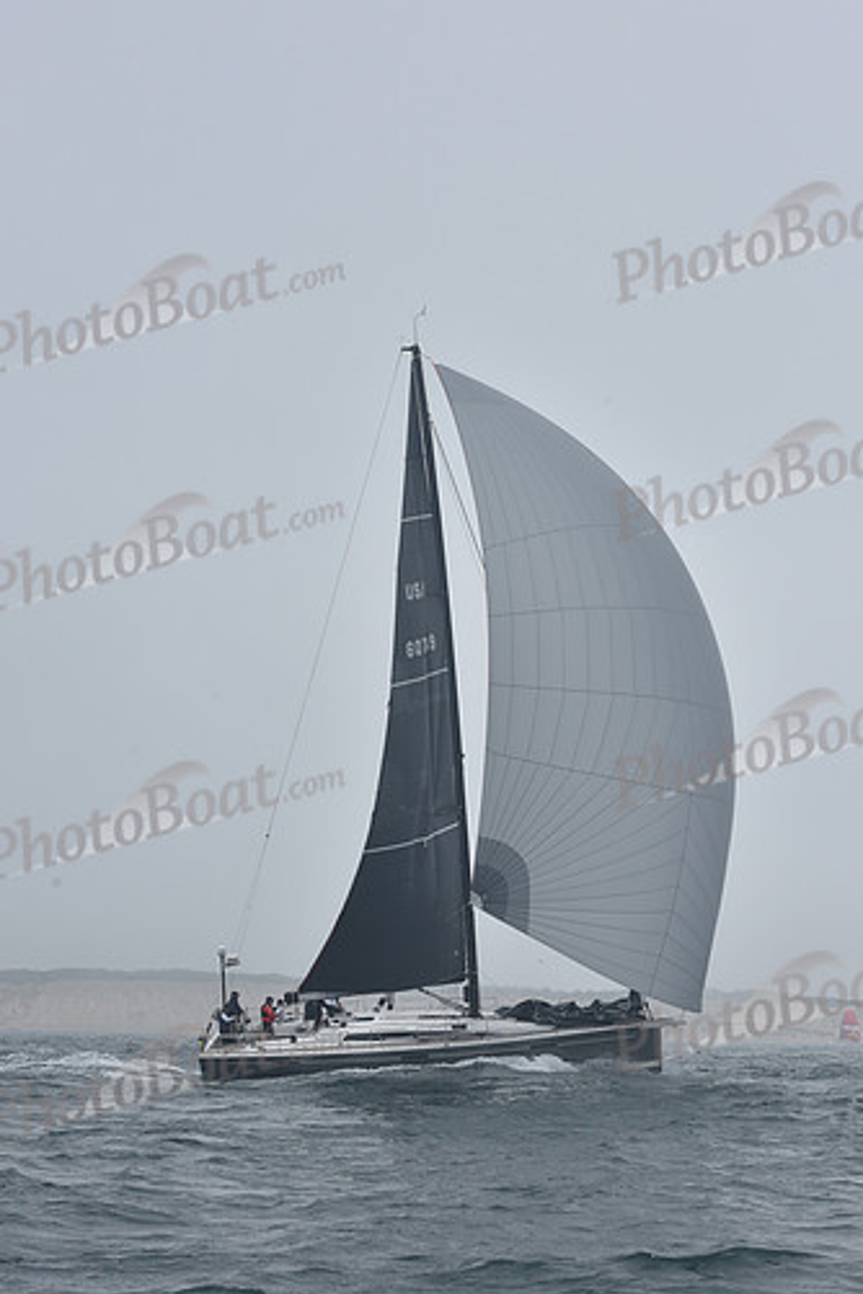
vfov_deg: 25.1
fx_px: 2912
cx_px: 479
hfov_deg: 16.9
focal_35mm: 81
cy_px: 646
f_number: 10
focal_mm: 70
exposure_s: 1/800
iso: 250
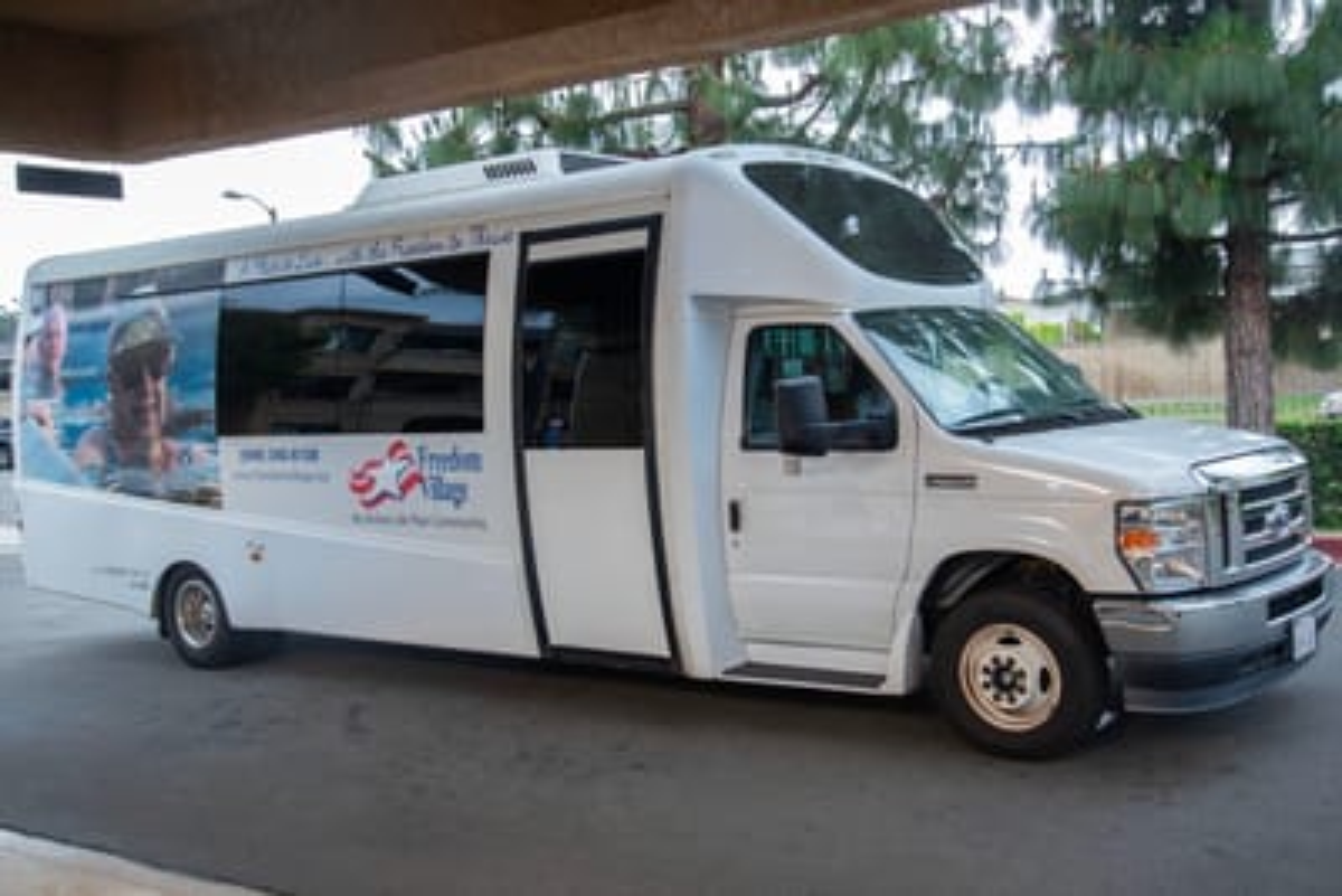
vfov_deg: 36.9
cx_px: 671
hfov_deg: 53.1
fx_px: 1342
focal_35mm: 36
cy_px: 448
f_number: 6.3
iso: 400
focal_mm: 36
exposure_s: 1/100
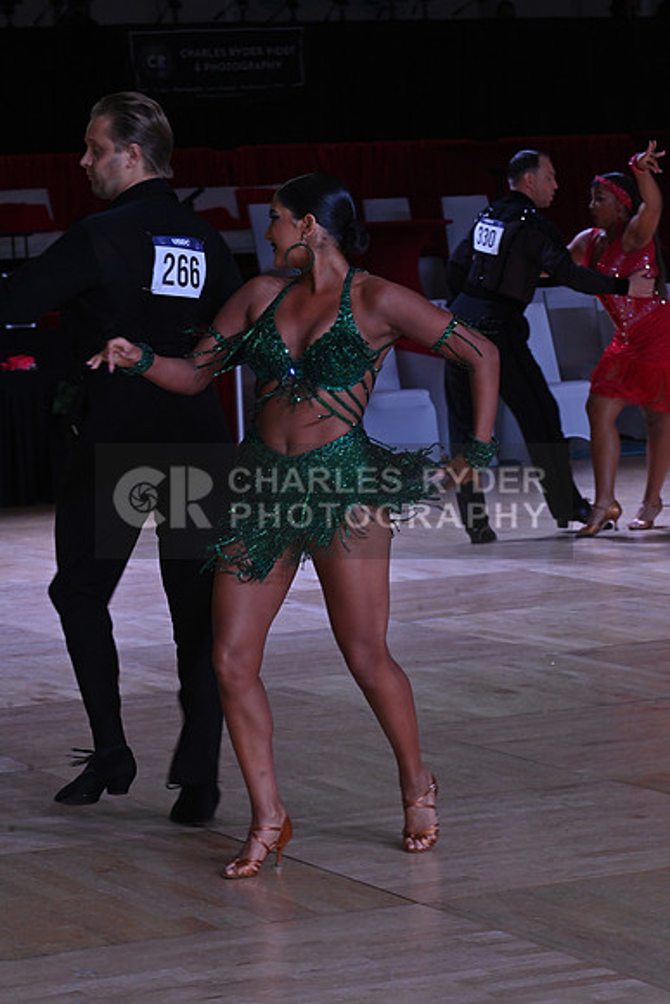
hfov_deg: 11.2
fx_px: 3404
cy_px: 502
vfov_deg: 16.8
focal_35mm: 122
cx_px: 335
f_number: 11
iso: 1600
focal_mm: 122
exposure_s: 1/200
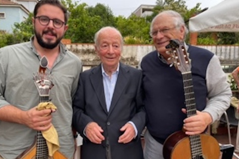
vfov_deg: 46.4
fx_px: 186
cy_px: 80
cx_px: 116
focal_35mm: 28
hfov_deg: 65.5
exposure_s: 1/108
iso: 125
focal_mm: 5.1
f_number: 1.6
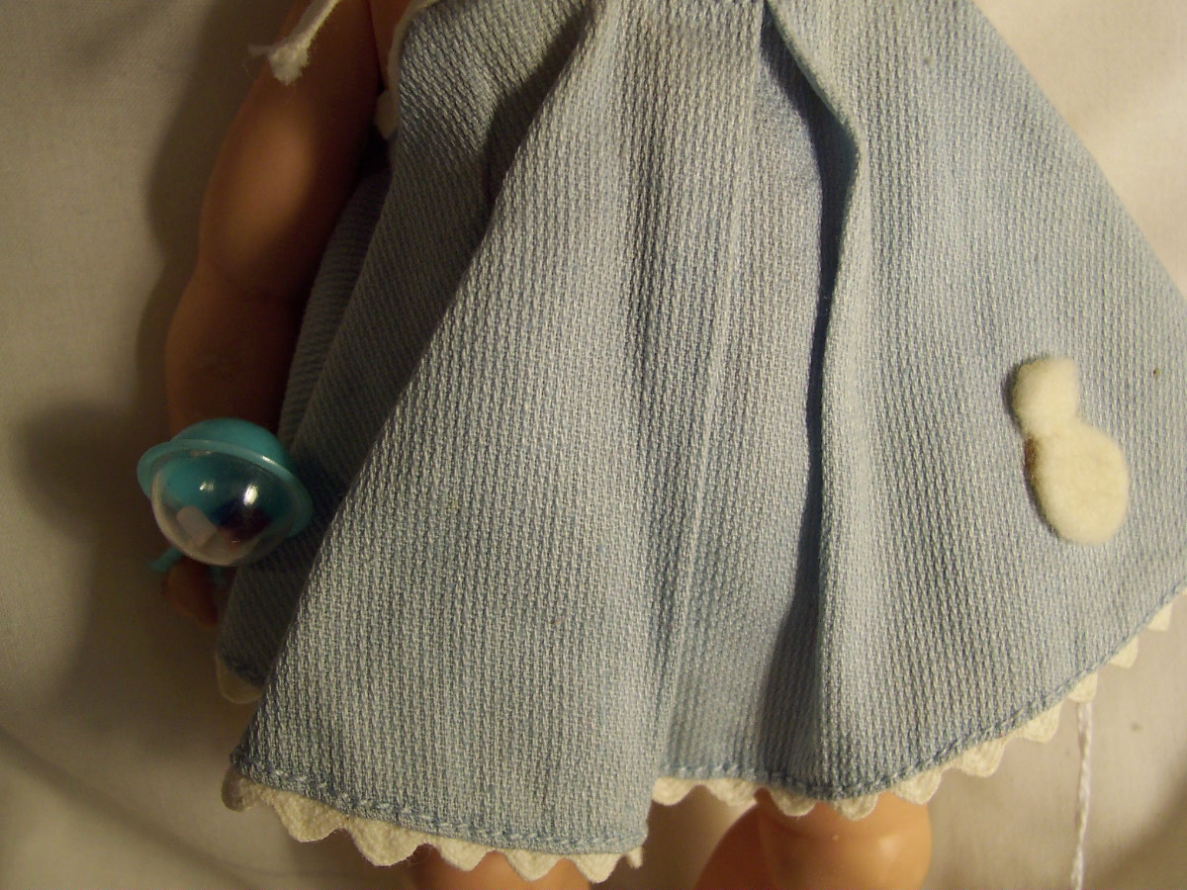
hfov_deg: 50.1
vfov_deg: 38.7
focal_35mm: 37
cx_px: 594
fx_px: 1269
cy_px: 445
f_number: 2.8
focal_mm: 5.6
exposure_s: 1/125
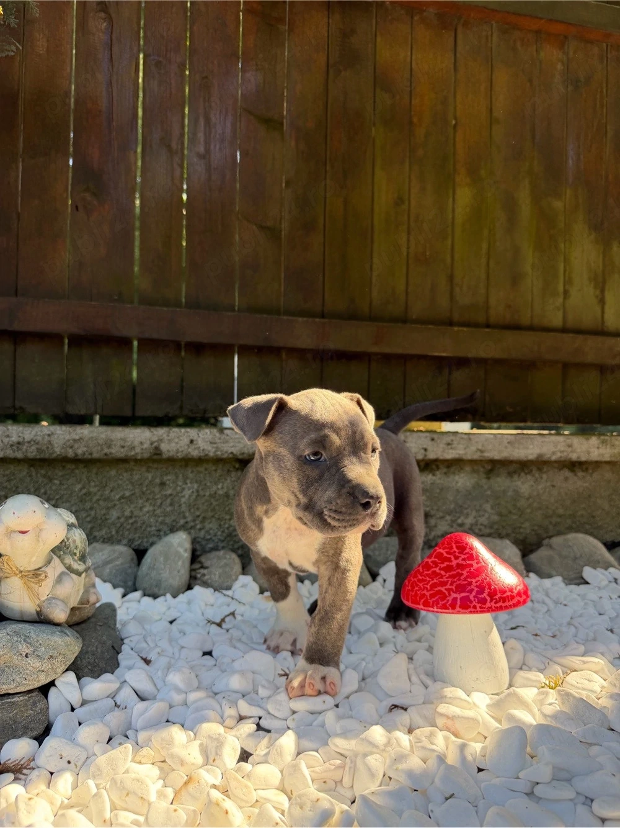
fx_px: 573
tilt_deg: -1.0
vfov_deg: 71.6
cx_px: 310
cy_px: 414
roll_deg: -0.2
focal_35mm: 24
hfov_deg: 56.8
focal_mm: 6.76
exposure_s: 1/528
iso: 100
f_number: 1.78
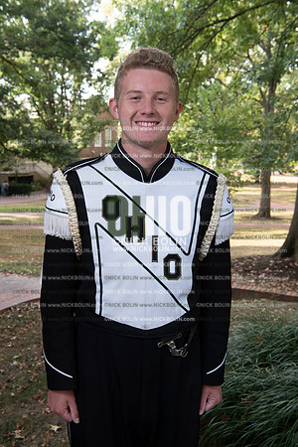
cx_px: 149
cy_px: 224
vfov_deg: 44.5
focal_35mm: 44
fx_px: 546
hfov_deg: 30.5
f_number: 8
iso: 800
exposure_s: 1/100
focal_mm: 44
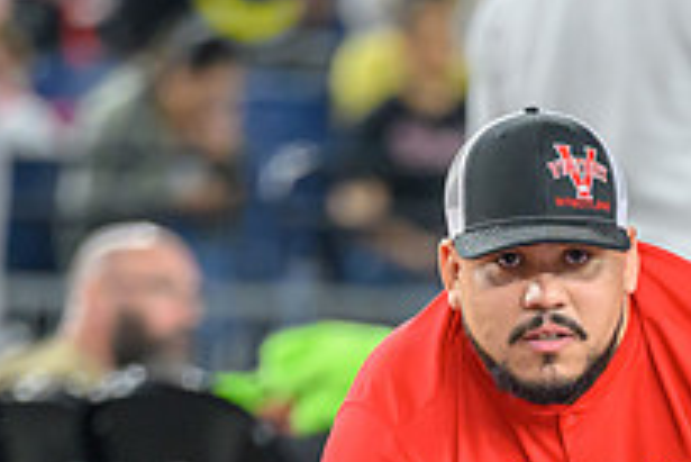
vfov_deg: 1.7
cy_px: 658
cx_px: 648
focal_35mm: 829
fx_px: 15923
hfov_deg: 2.5
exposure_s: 1/640
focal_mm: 200
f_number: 2.8
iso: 2500
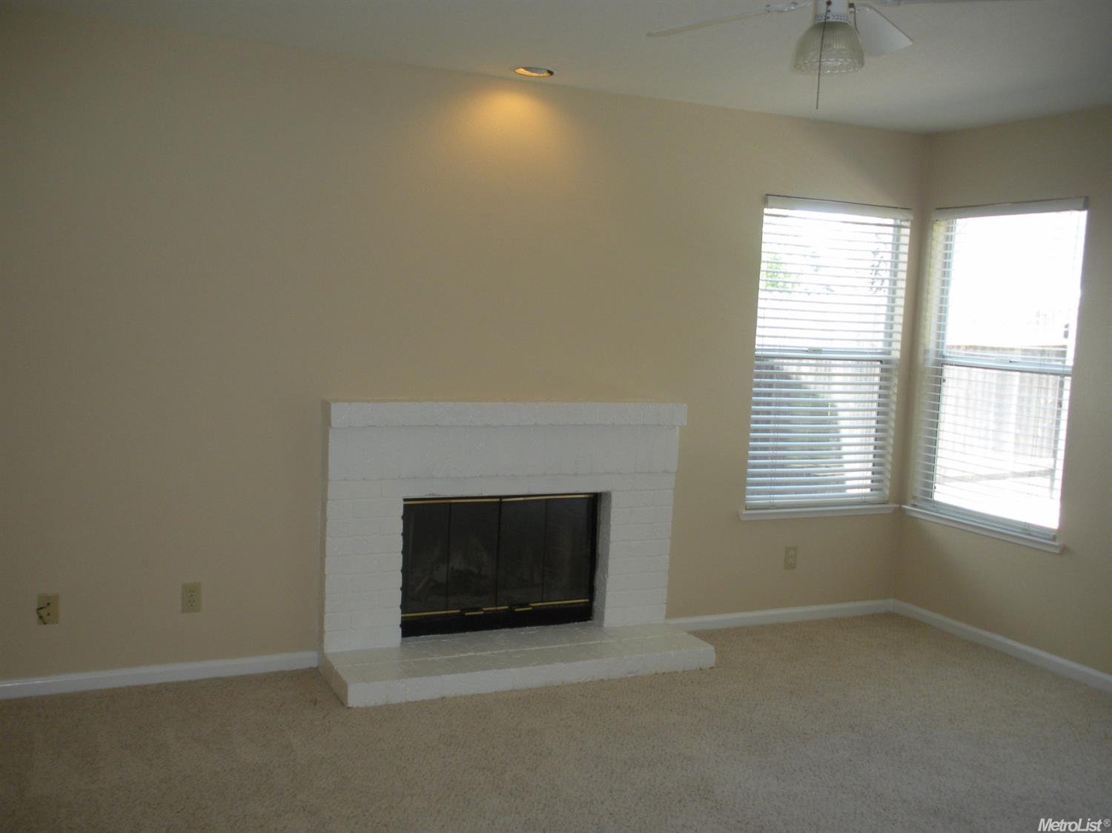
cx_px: 556
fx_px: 1124
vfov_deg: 40.7
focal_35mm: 35
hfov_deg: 52.6
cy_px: 416
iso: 150
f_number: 3.5
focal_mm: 6.3
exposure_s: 1/59.1
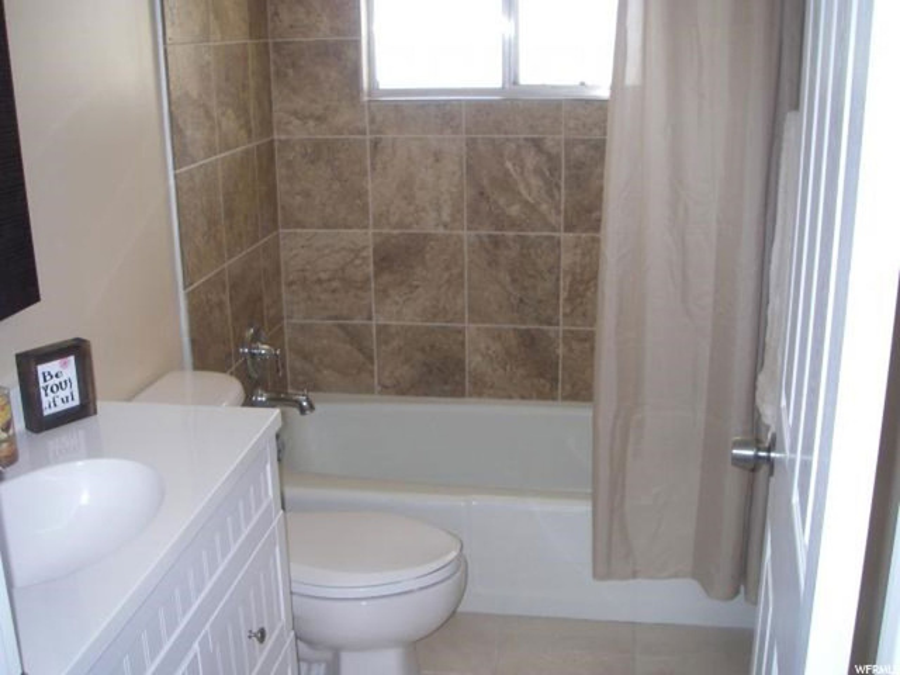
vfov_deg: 37.7
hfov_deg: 49.0
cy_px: 338
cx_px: 450
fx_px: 988
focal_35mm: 38
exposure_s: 1/40
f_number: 3.3
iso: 160
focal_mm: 6.3
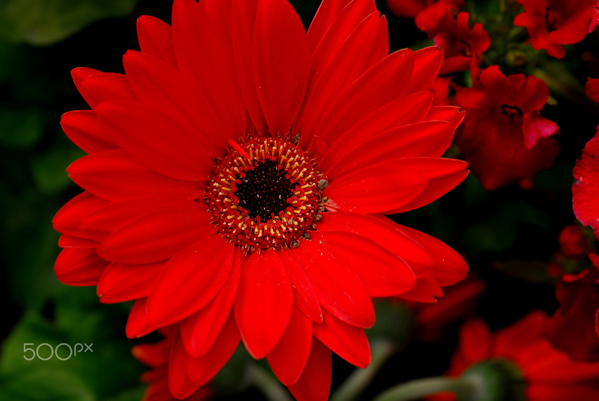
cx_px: 300
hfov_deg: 15.2
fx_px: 2249
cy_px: 200
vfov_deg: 10.2
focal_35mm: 135
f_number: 6.3
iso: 100
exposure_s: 1/160
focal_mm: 90
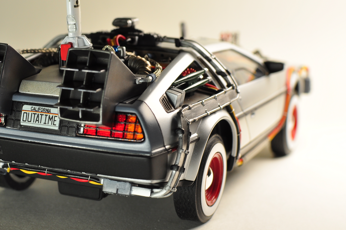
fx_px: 708
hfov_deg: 27.3
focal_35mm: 74
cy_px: 110
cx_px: 108
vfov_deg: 18.5
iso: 200
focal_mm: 35
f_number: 7.1
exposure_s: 1/80
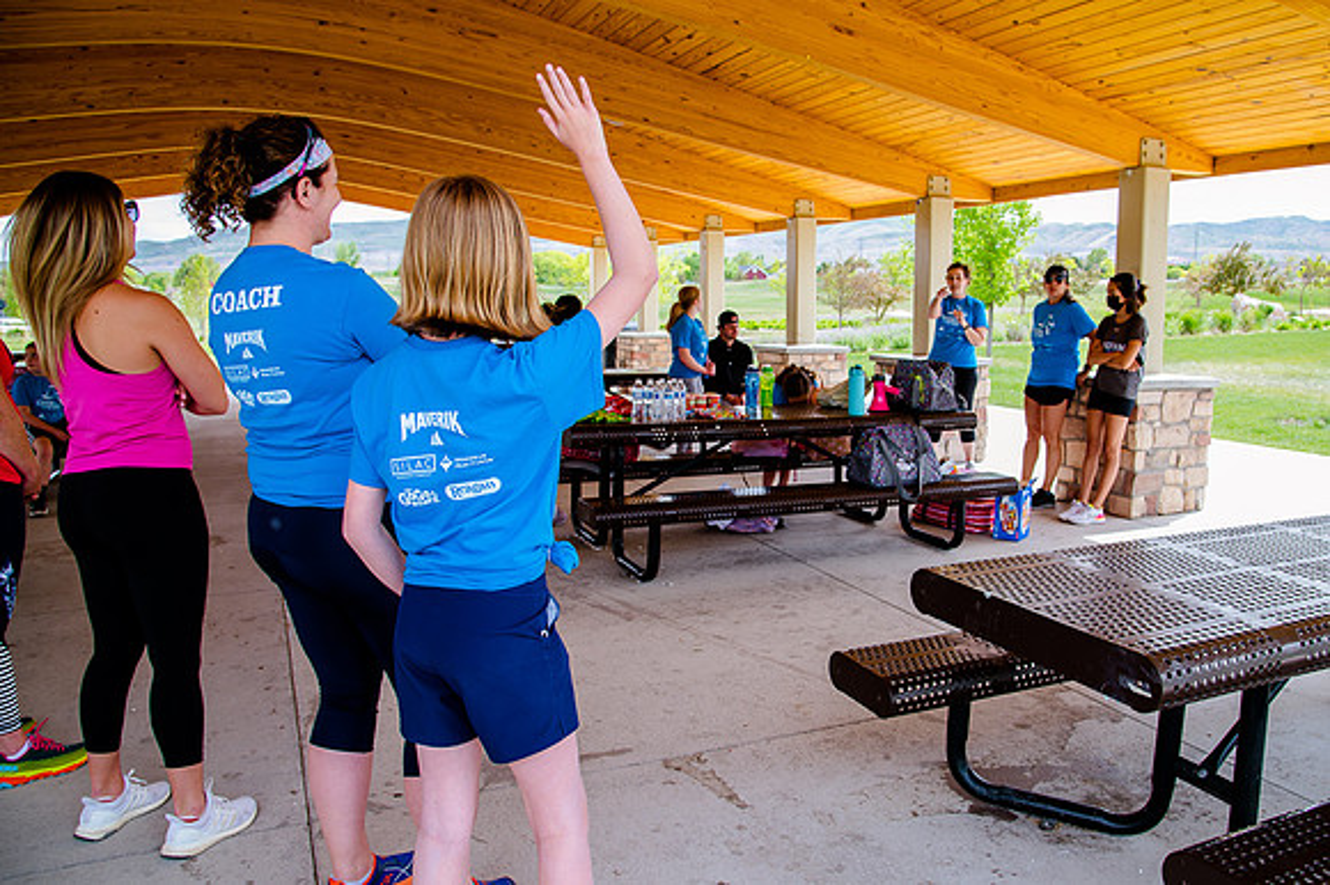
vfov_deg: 47.8
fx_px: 998
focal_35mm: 27
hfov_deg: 67.1
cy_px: 452
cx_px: 746
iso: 200
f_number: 6.3
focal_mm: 24
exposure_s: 1/125
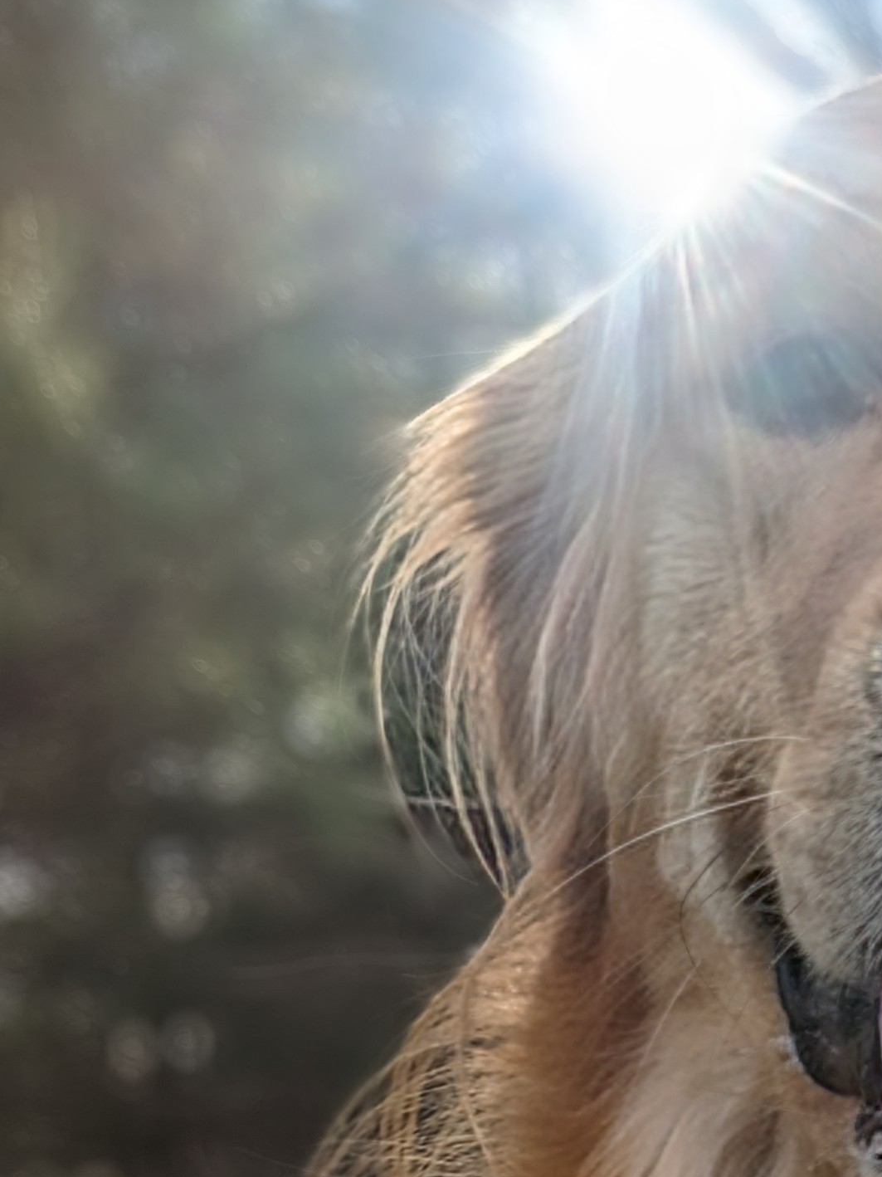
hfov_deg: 21.4
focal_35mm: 64
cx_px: 1032
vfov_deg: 29.7
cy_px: 914
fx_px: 2175
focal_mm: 4.38
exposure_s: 1/1560
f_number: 1.73
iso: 37
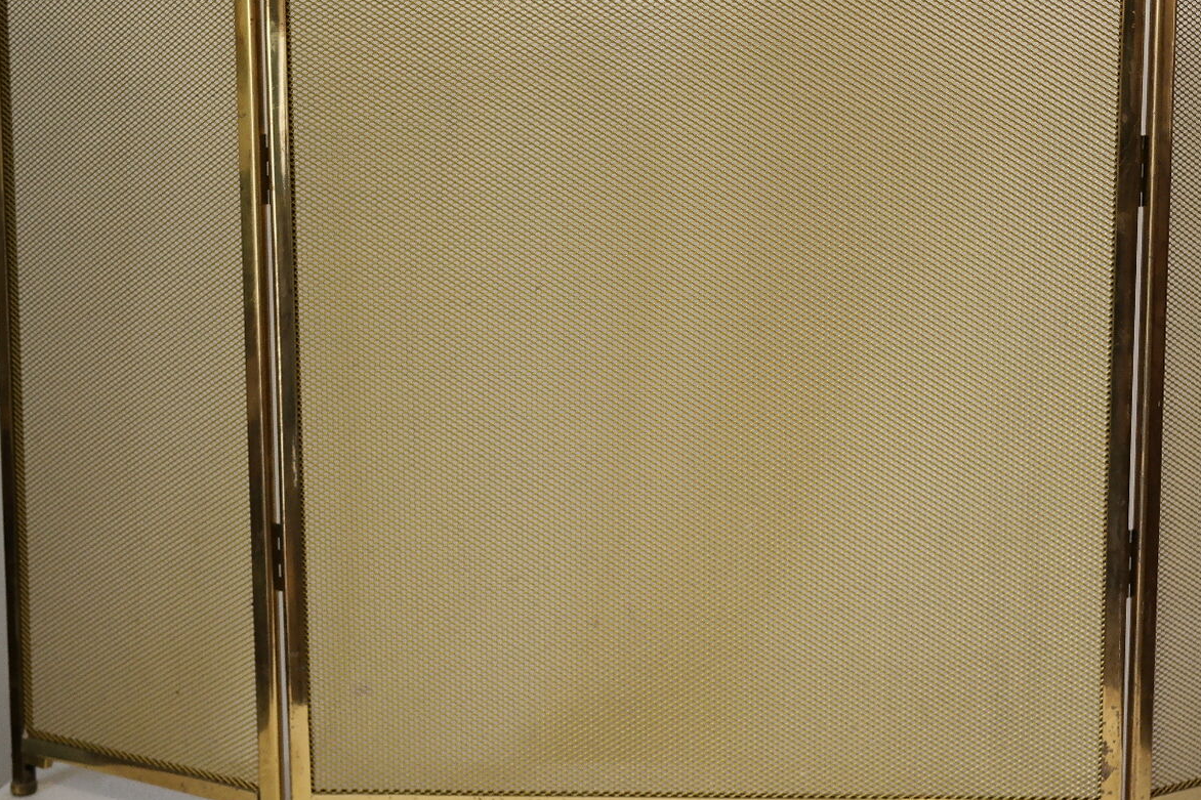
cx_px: 701
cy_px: 330
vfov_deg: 23.0
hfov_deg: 33.9
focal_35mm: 59
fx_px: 1968
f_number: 6.3
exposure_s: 1/30
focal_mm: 26
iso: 800
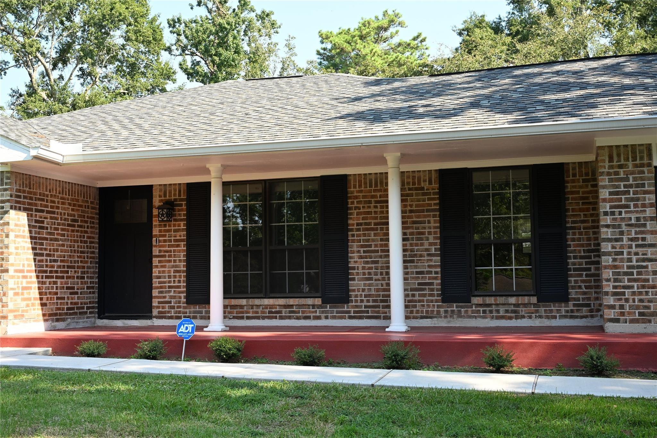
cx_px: 328
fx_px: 803
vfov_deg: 30.5
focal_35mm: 44
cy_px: 219
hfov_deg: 44.5
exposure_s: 1/125
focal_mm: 44
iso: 400
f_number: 11
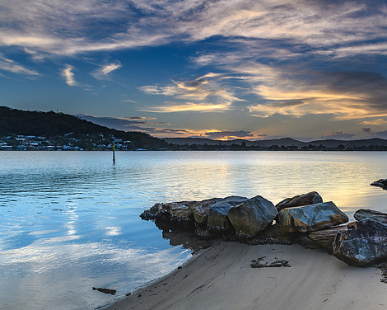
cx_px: 233
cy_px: 158
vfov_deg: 51.5
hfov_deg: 61.6
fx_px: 321
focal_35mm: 28
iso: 50
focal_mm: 16
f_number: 6.3
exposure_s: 1/15
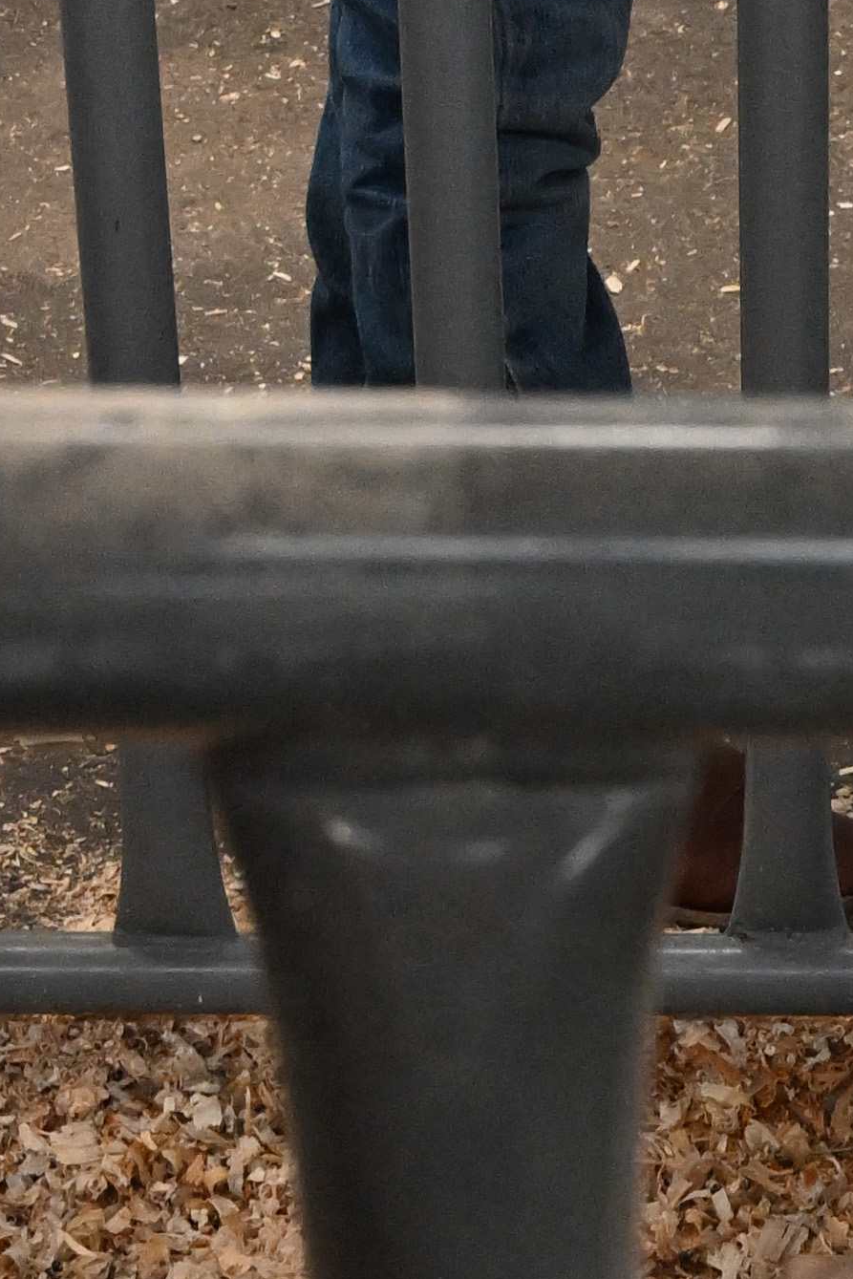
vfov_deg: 13.9
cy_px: 536
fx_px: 5258
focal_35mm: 148
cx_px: 1305
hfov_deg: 9.0
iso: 3200
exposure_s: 1/60
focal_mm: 24
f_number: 6.3
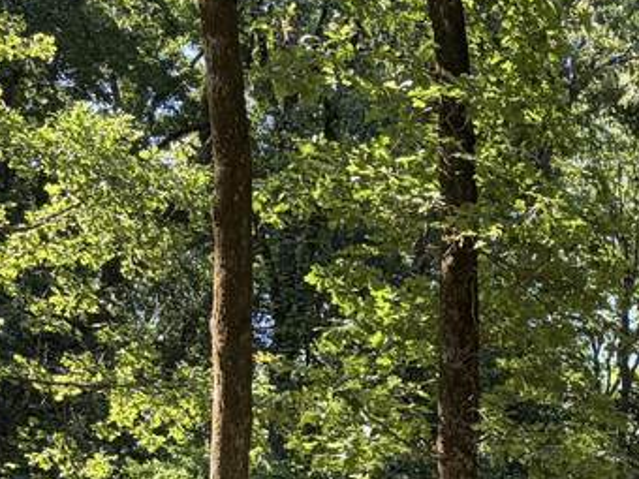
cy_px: 753
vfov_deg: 14.0
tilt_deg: +5.1
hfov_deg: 17.3
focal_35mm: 98
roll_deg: -2.3
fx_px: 1809
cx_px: 1062
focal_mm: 5.96
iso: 50
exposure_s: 1/232
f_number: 1.6
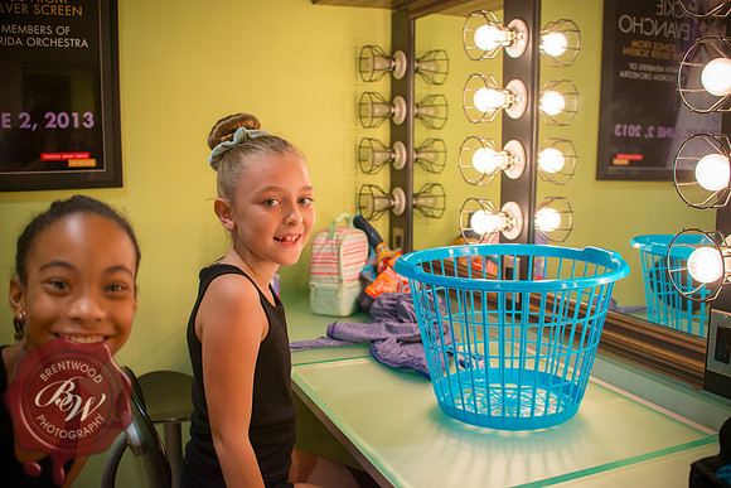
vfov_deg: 37.9
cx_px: 366
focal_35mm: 35
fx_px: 711
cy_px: 244
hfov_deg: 54.4
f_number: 4
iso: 1000
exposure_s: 1/125
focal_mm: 35
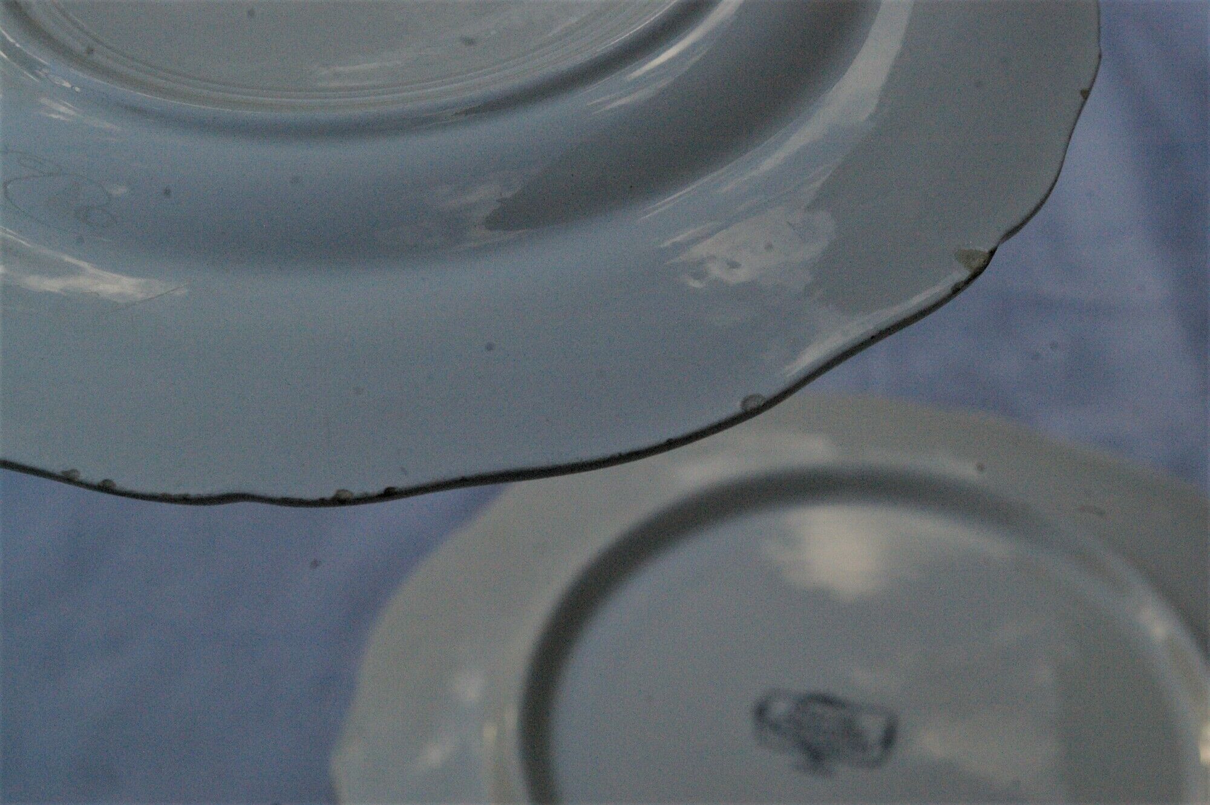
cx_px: 605
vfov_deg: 34.2
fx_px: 1310
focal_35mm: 39
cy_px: 402
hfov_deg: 49.6
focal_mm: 26
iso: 1600
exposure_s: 1/750
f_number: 8
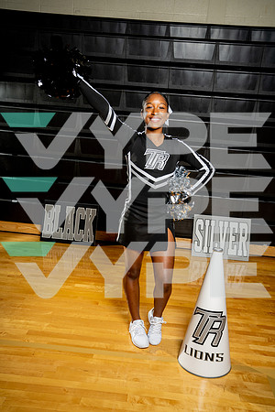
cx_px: 138
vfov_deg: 53.1
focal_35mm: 36
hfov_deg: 36.9
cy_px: 206
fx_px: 412
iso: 200
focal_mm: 36
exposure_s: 1/250
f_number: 5.6
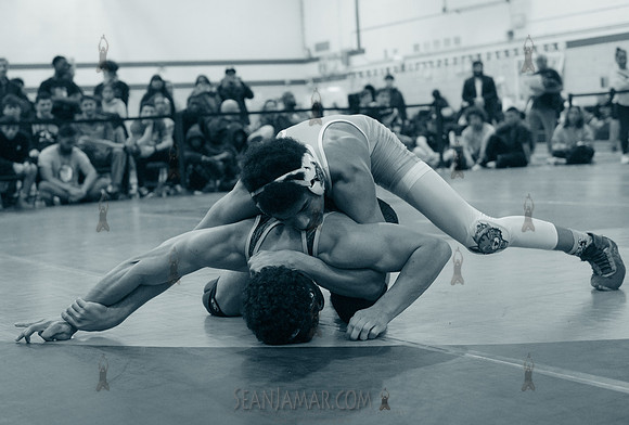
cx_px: 301
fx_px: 1049
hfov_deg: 33.4
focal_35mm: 60
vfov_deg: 22.9
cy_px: 235
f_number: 3.2
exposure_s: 1/500
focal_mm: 52
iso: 8000
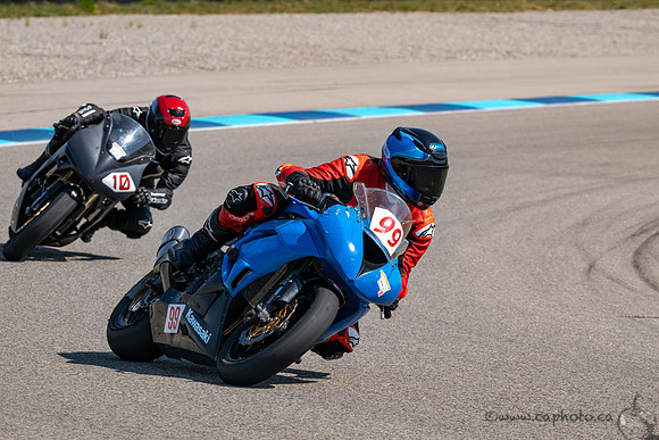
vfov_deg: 4.7
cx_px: 330
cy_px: 220
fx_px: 5310
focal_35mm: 290
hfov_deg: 7.1
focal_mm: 290
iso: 500
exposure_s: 1/1250
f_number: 11
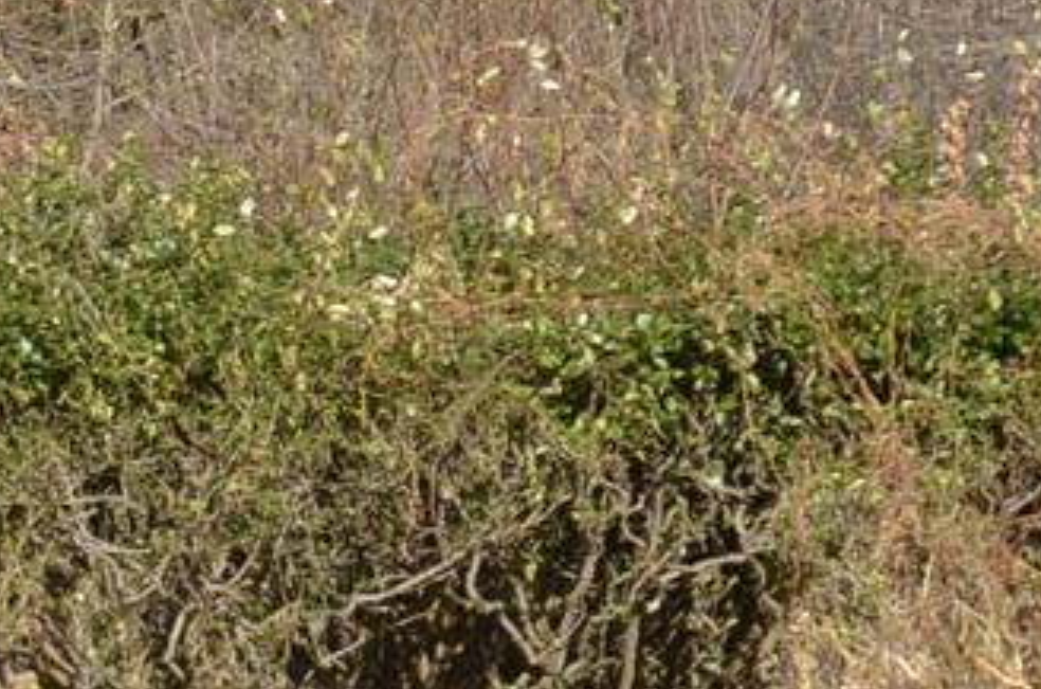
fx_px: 7558
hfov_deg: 7.2
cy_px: 1676
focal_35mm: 262
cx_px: -1819
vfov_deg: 5.1
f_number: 8
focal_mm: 28
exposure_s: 1/250
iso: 160
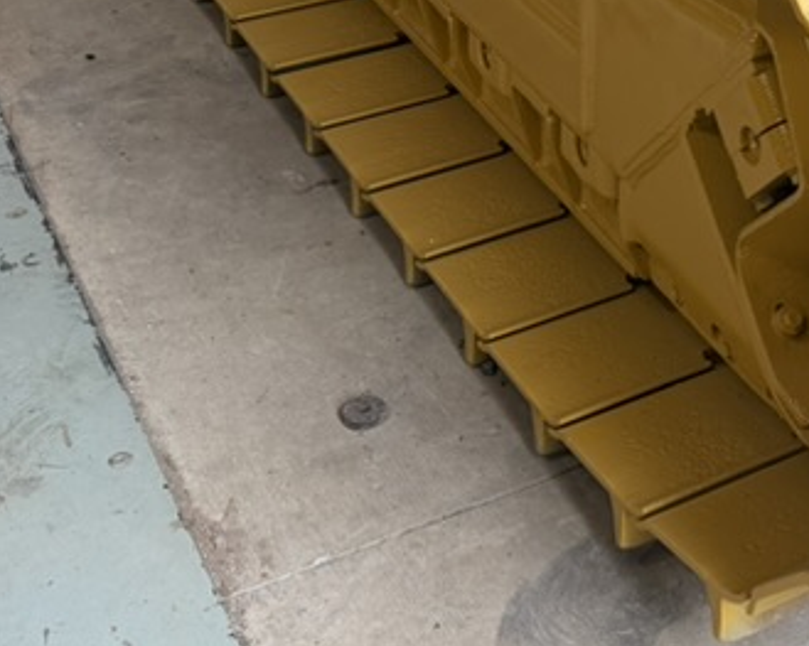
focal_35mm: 73
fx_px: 1747
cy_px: -253
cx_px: 856
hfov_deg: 24.6
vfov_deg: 19.0
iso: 80
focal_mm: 6.76
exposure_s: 1/339
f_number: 1.78
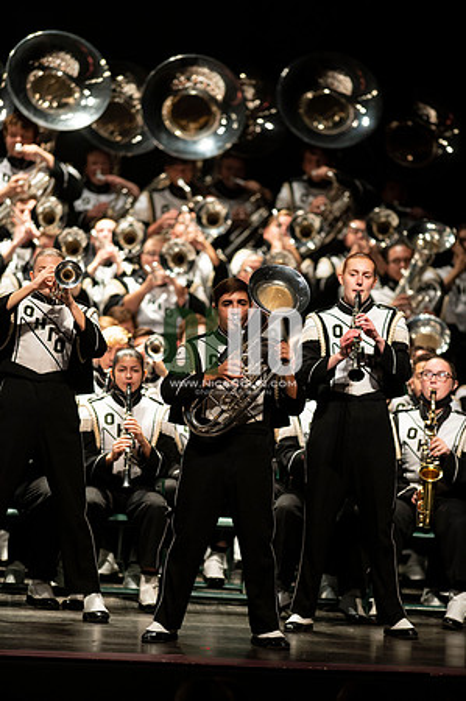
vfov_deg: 6.9
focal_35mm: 300
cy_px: 350
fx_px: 5838
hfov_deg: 4.6
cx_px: 233
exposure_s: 1/500
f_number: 2.8
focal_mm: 300
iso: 3200
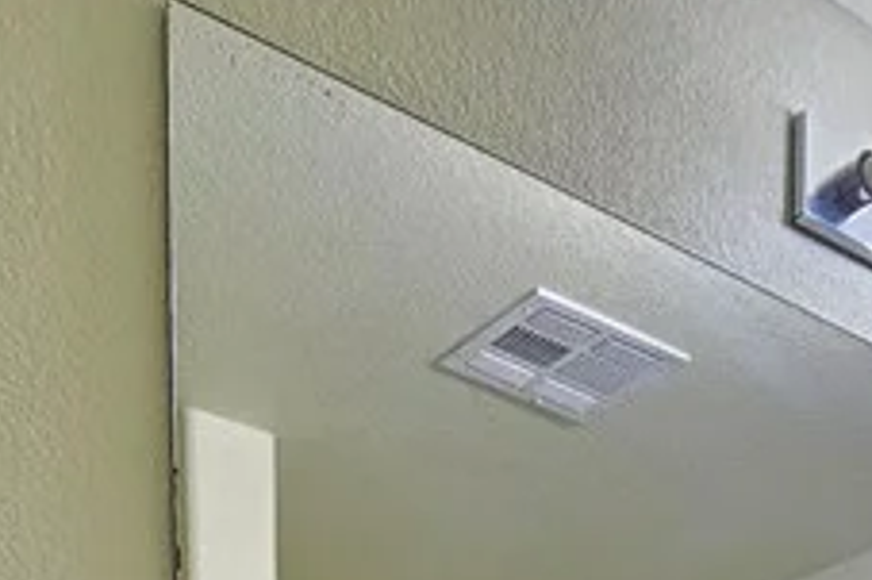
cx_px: 761
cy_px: 1360
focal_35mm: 61
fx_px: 1476
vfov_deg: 14.8
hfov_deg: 31.6
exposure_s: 1/60
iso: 50
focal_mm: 2.2
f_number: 2.2
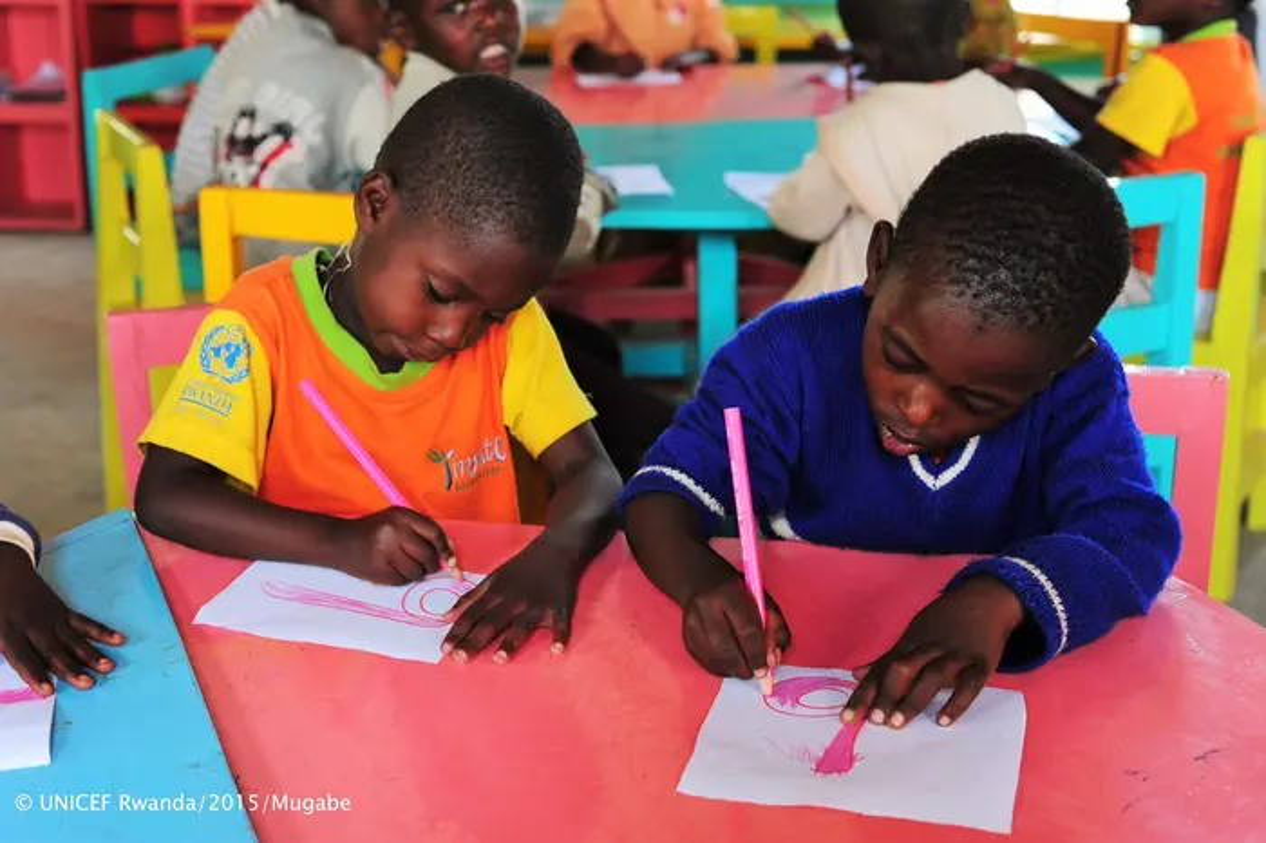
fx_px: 1757
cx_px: 633
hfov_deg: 39.6
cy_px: 422
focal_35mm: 50
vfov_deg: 27.0
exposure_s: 1/80
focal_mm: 50
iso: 800
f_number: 5.6
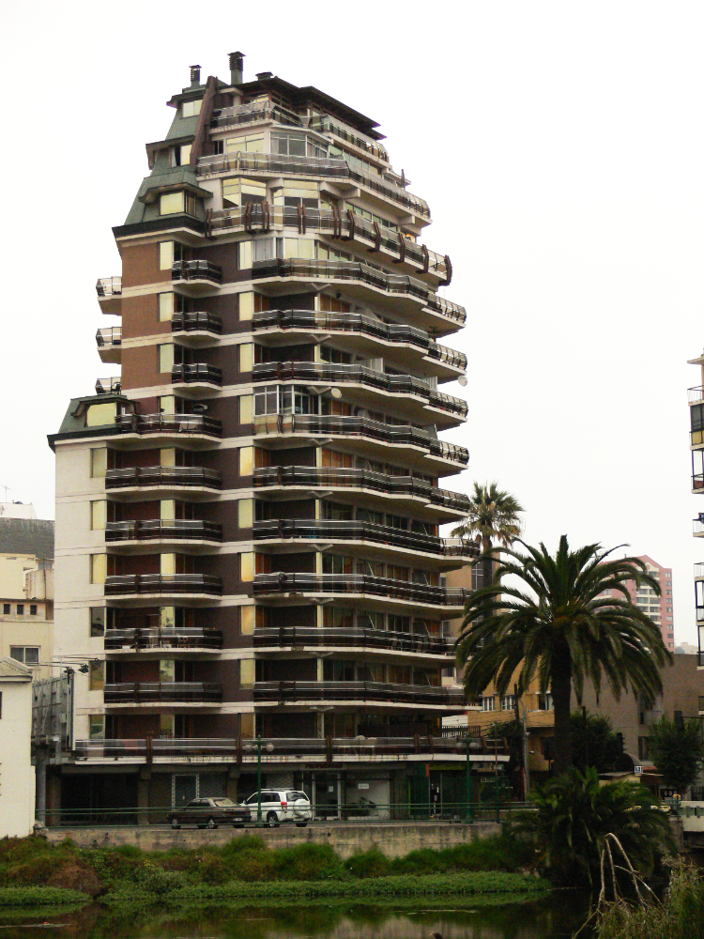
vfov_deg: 25.3
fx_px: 2088
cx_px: 352
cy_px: 470
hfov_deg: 19.1
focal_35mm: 77
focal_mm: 16.3
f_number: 3.2
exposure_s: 1/1000
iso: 400
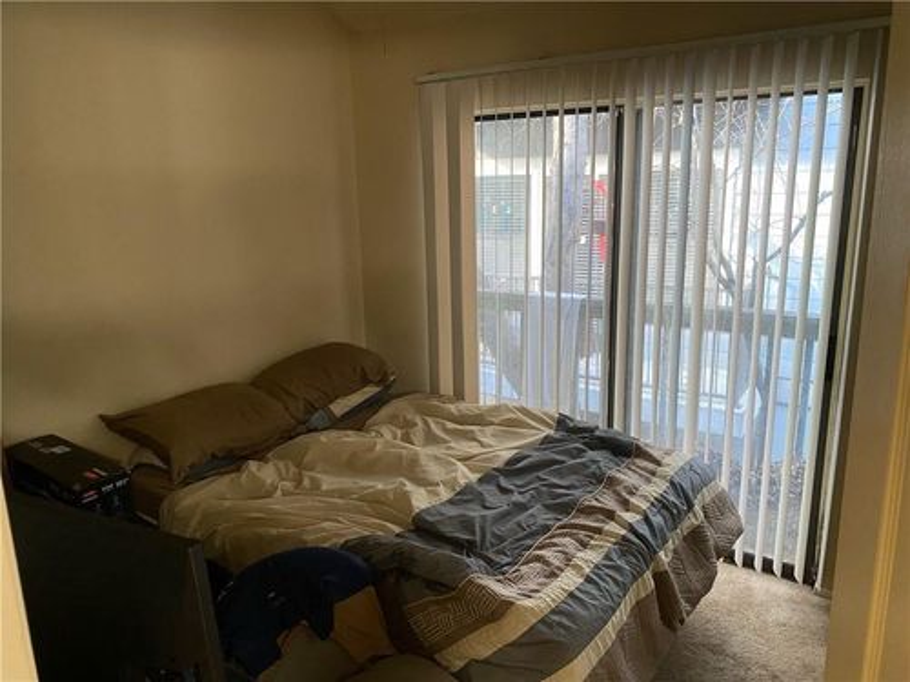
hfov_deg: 67.3
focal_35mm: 26
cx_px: 455
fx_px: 683
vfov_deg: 53.1
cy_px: 341
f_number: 1.8
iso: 250
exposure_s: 1/60
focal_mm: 4.25
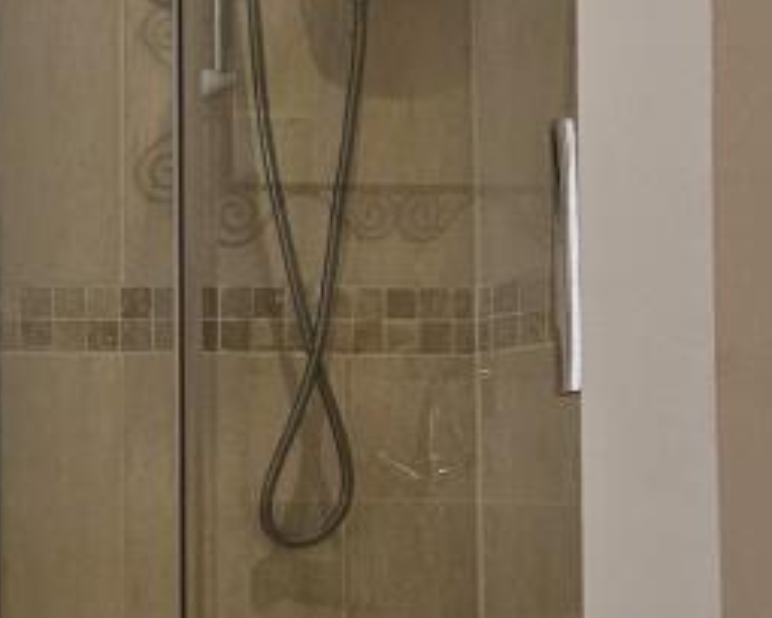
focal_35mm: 51
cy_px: 506
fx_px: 1165
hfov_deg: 23.7
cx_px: -530
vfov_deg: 28.9
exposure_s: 1/100
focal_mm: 2.2
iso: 80
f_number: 2.2
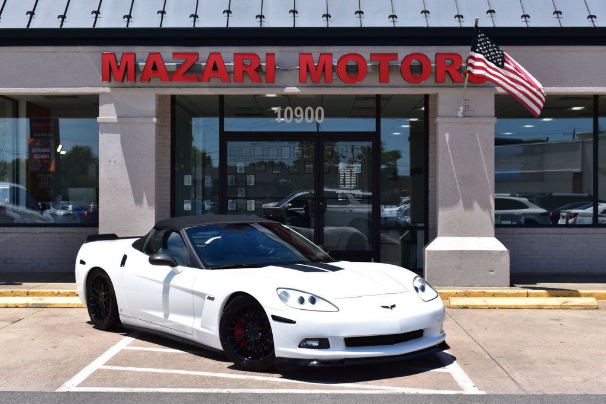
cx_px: 303
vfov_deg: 23.8
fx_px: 959
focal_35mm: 57
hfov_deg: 35.1
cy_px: 202
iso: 360
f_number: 11
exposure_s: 1/500
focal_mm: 38
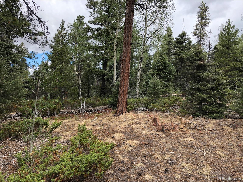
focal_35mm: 28
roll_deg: -2.1
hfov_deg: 63.4
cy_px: 91
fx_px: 197
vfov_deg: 49.7
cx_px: 122
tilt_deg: -0.9
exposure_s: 1/564
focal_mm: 4
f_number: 1.8
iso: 20
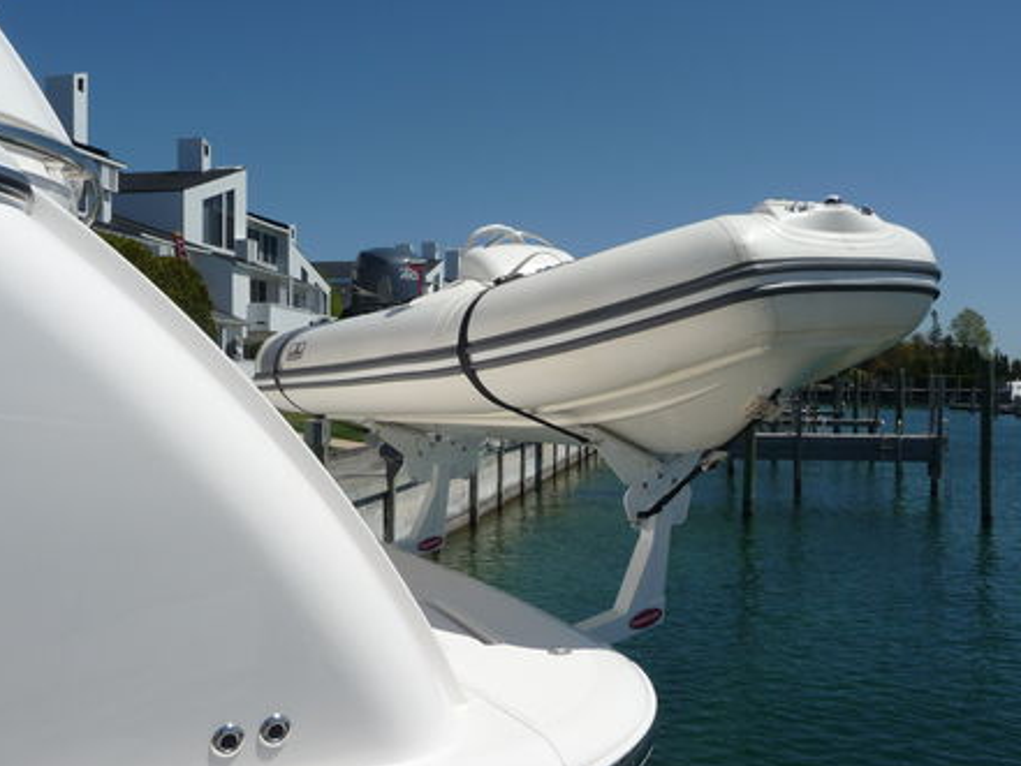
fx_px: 1003
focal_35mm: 34
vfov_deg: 41.8
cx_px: 528
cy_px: 395
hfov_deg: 53.9
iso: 100
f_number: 8
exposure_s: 1/500
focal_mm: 5
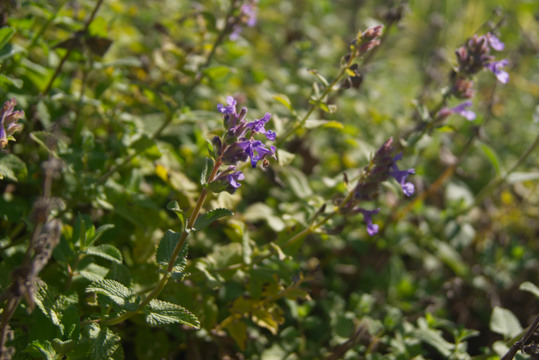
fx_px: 786
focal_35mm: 52
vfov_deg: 25.8
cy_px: 180
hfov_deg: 37.9
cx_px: 270
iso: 100
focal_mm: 35
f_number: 5.6
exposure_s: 1/500
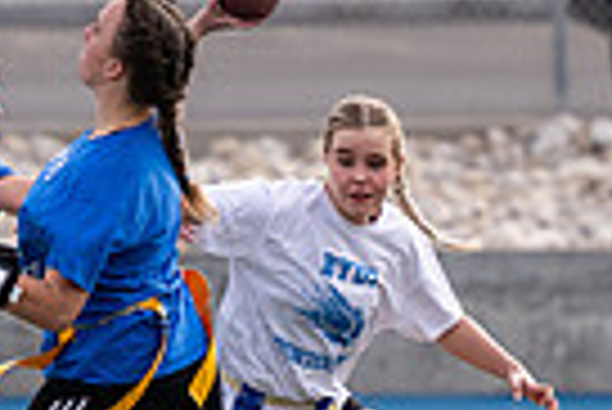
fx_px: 16269
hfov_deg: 2.2
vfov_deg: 1.4
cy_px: 87
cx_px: 263
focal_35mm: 956
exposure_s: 1/2500
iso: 200
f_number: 2.8
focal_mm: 160
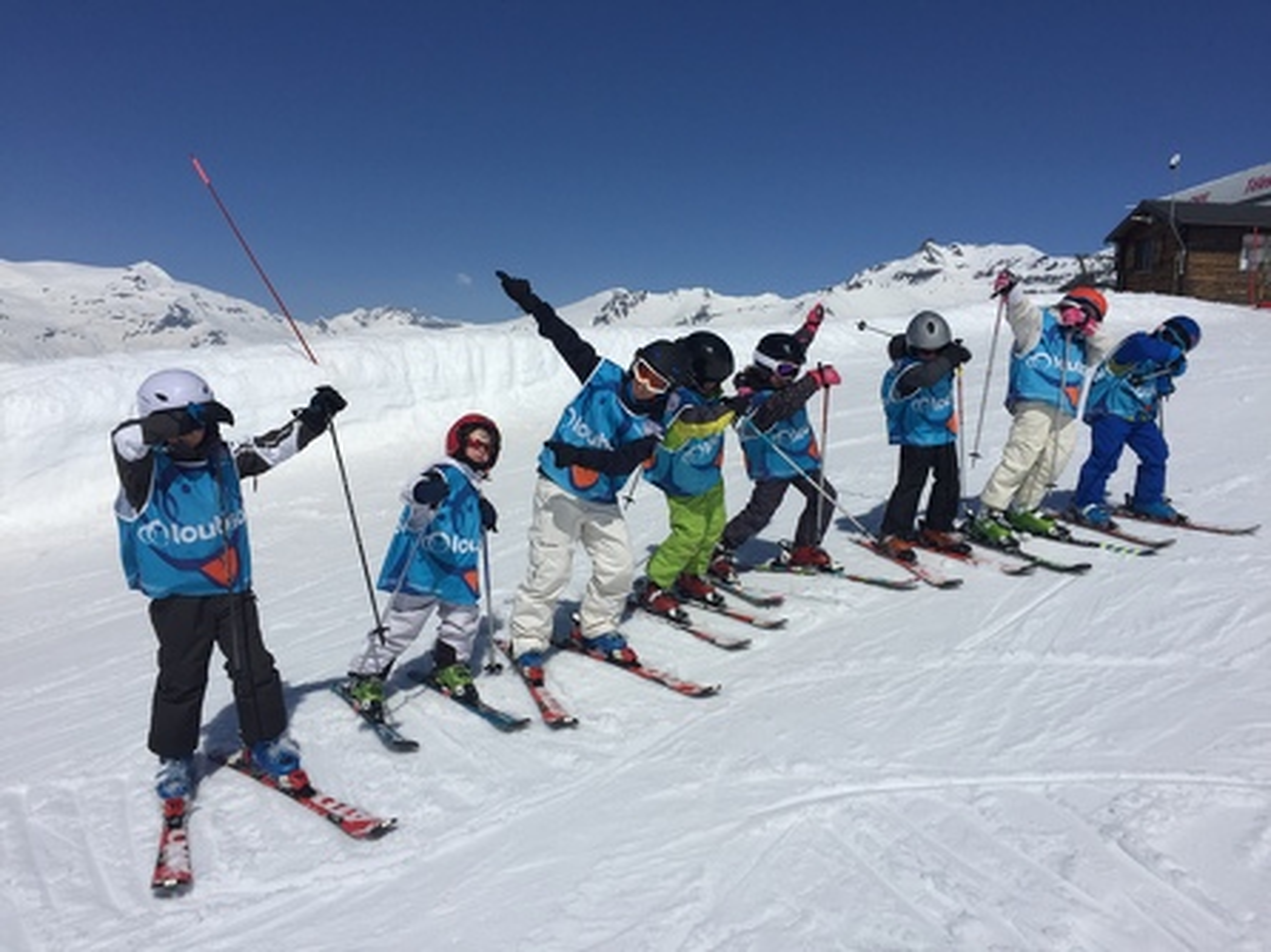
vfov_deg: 48.2
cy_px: 476
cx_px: 636
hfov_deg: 61.7
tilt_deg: -6.3
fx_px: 1064
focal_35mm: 29
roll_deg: -3.4
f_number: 2.2
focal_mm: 4.15
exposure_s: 1/9901
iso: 32
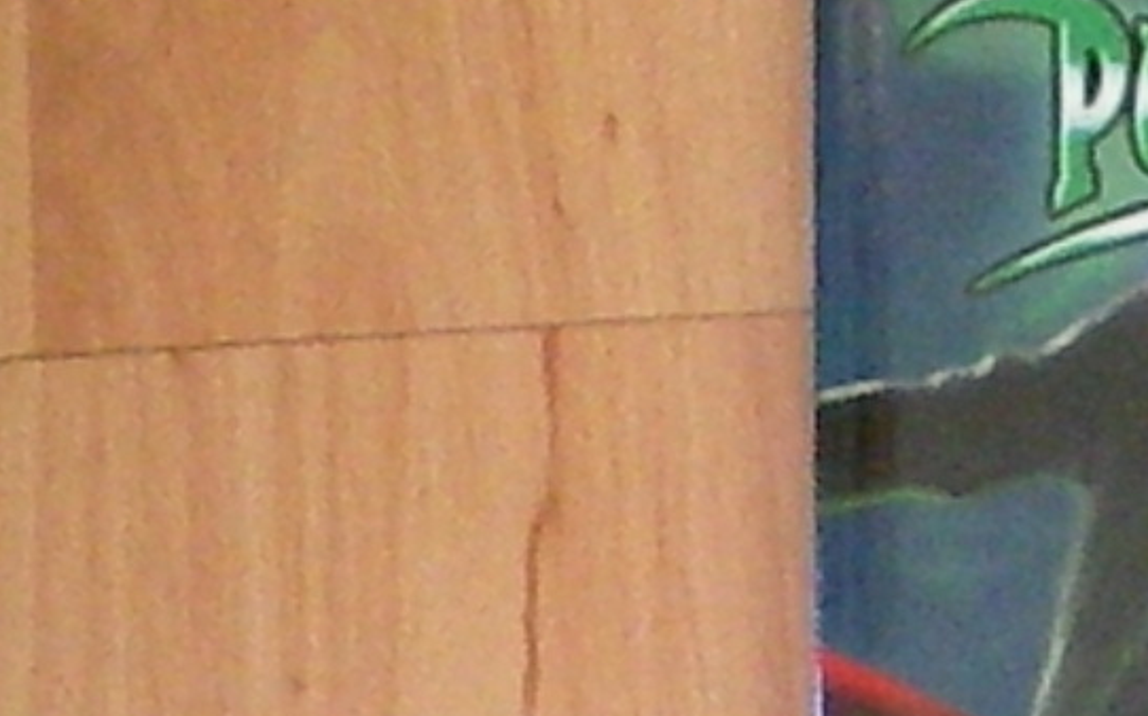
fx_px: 3721
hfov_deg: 16.8
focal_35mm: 119
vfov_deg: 10.7
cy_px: 1019
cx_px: 1353
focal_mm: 6.3
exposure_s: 1/100
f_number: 3.1
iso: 1134
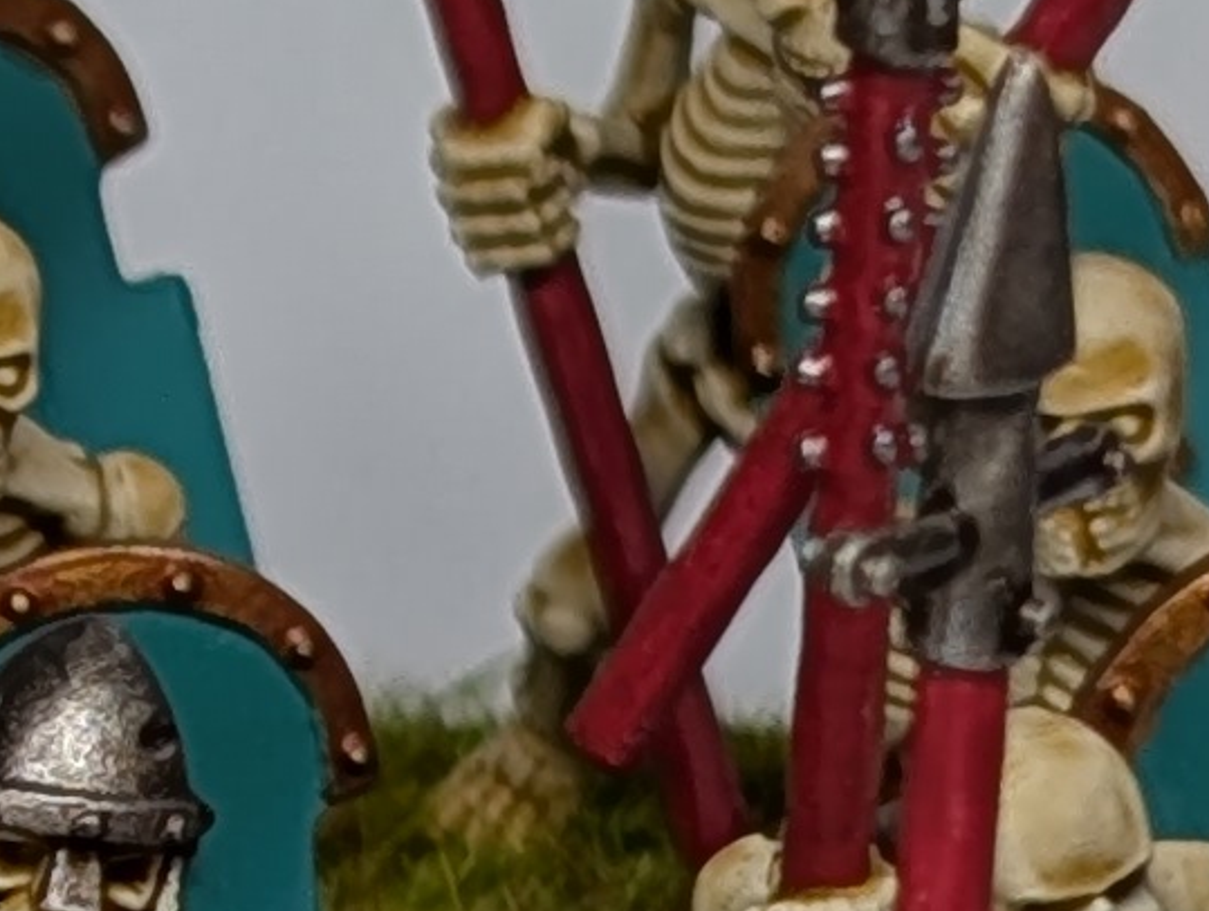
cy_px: 922
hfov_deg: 5.2
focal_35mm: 371
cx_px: -1153
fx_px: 12978
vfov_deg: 4.0
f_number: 1.68
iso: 19
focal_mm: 6.9
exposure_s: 1/108
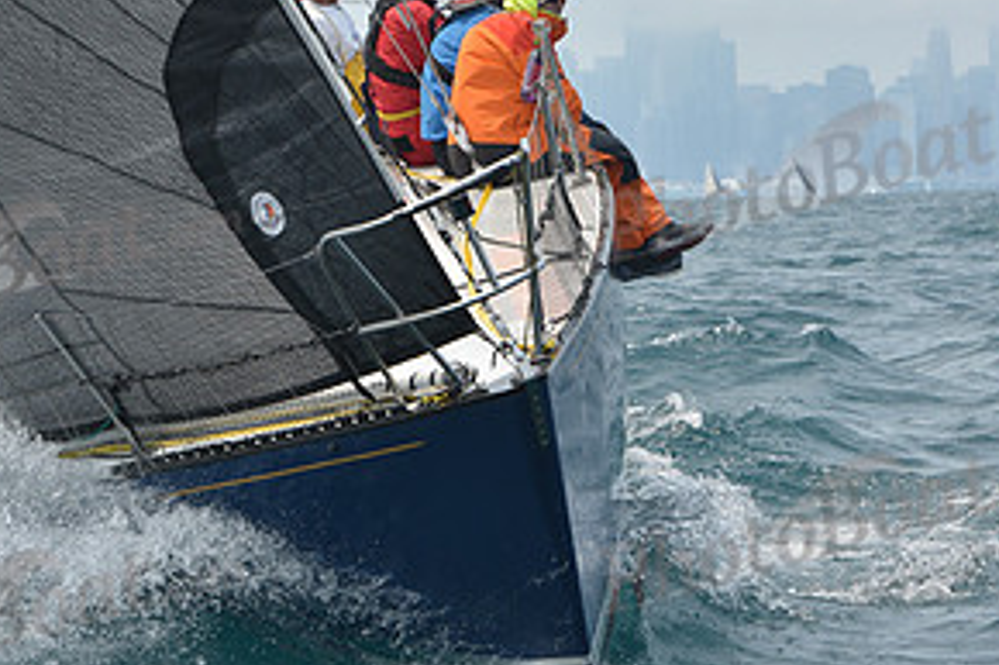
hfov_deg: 8.2
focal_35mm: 250
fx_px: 6933
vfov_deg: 5.5
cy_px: 43
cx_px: 424
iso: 250
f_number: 10
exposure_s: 1/800
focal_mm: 125
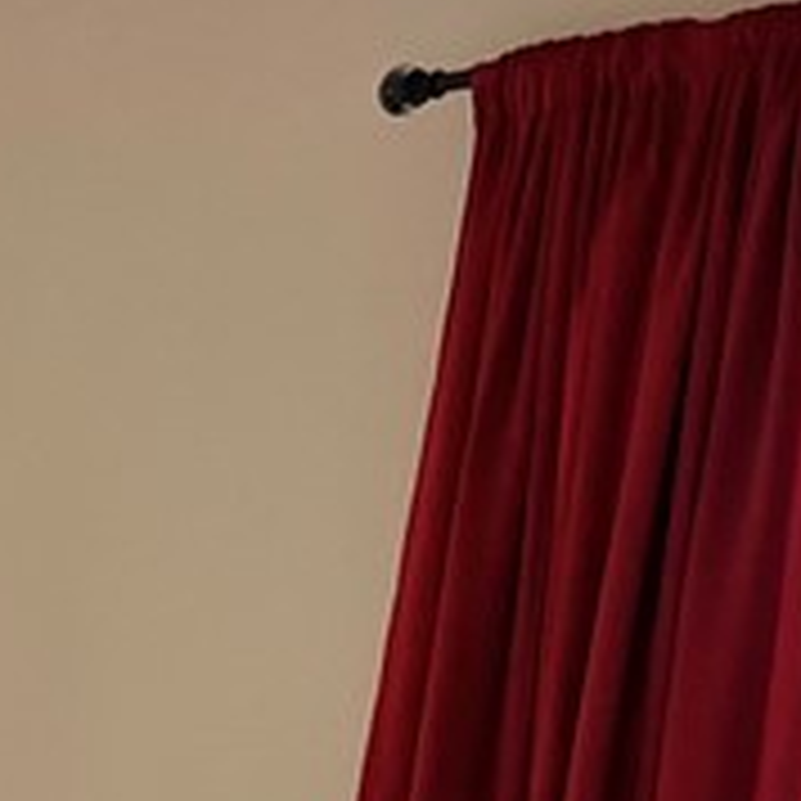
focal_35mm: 132
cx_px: -922
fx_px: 3456
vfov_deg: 12.1
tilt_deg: -11.4
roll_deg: -0.7
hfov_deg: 11.6
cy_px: 1440
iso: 80
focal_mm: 5.1
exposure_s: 1/60
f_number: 1.6
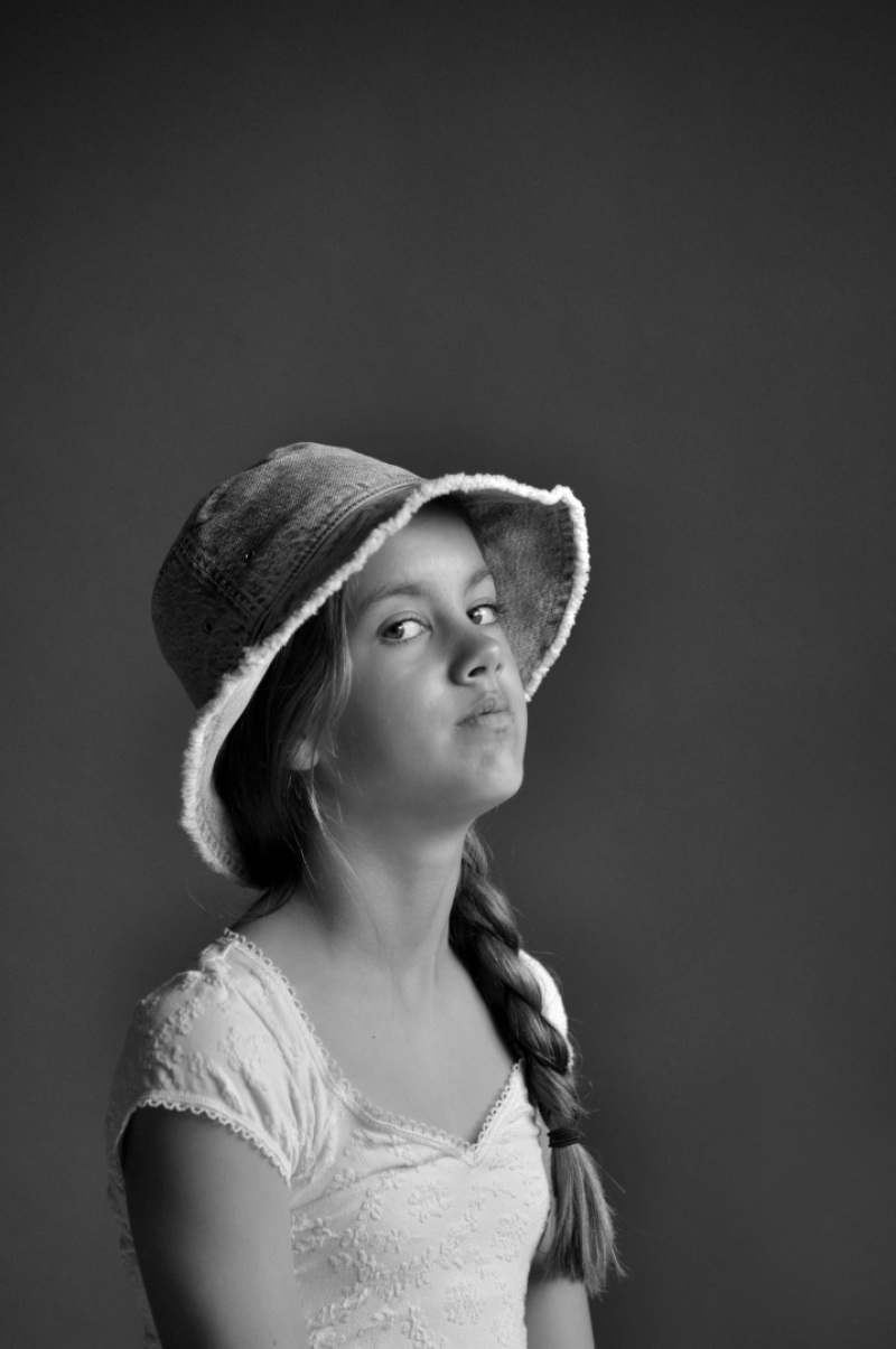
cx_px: 448
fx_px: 4773
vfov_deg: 16.1
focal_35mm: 128
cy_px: 674
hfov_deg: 10.7
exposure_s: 1/667
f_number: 1.8
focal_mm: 85
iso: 320
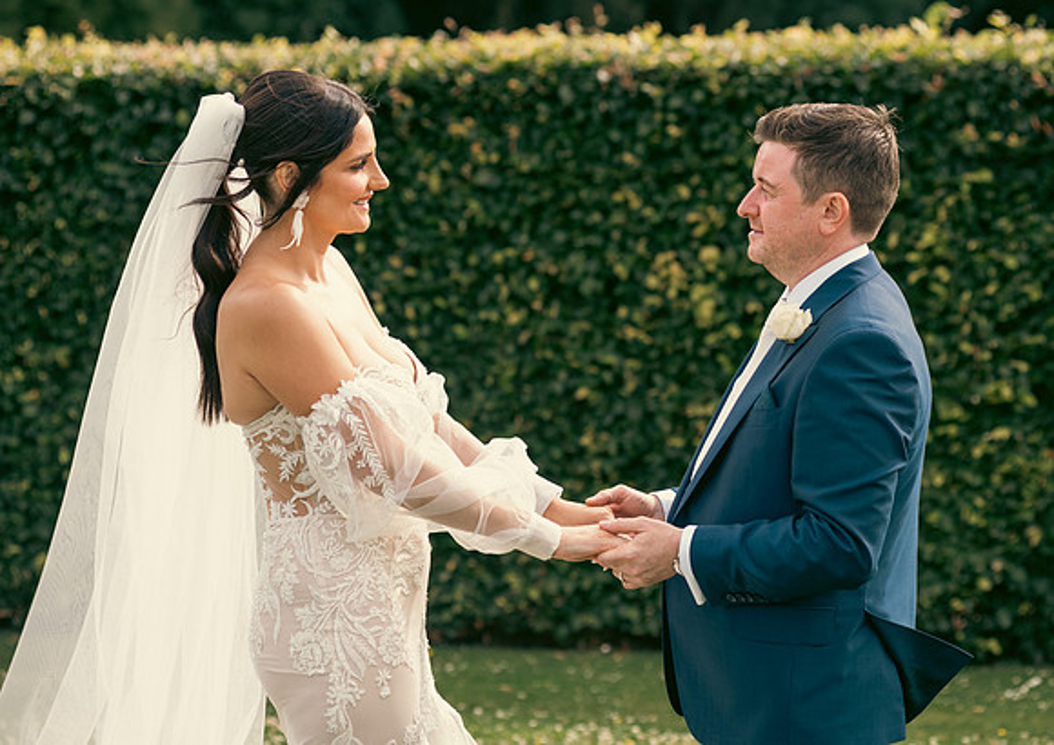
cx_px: 616
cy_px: 335
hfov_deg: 19.0
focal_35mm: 105
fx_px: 3146
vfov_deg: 13.5
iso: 100
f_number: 3.5
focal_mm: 92
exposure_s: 1/160
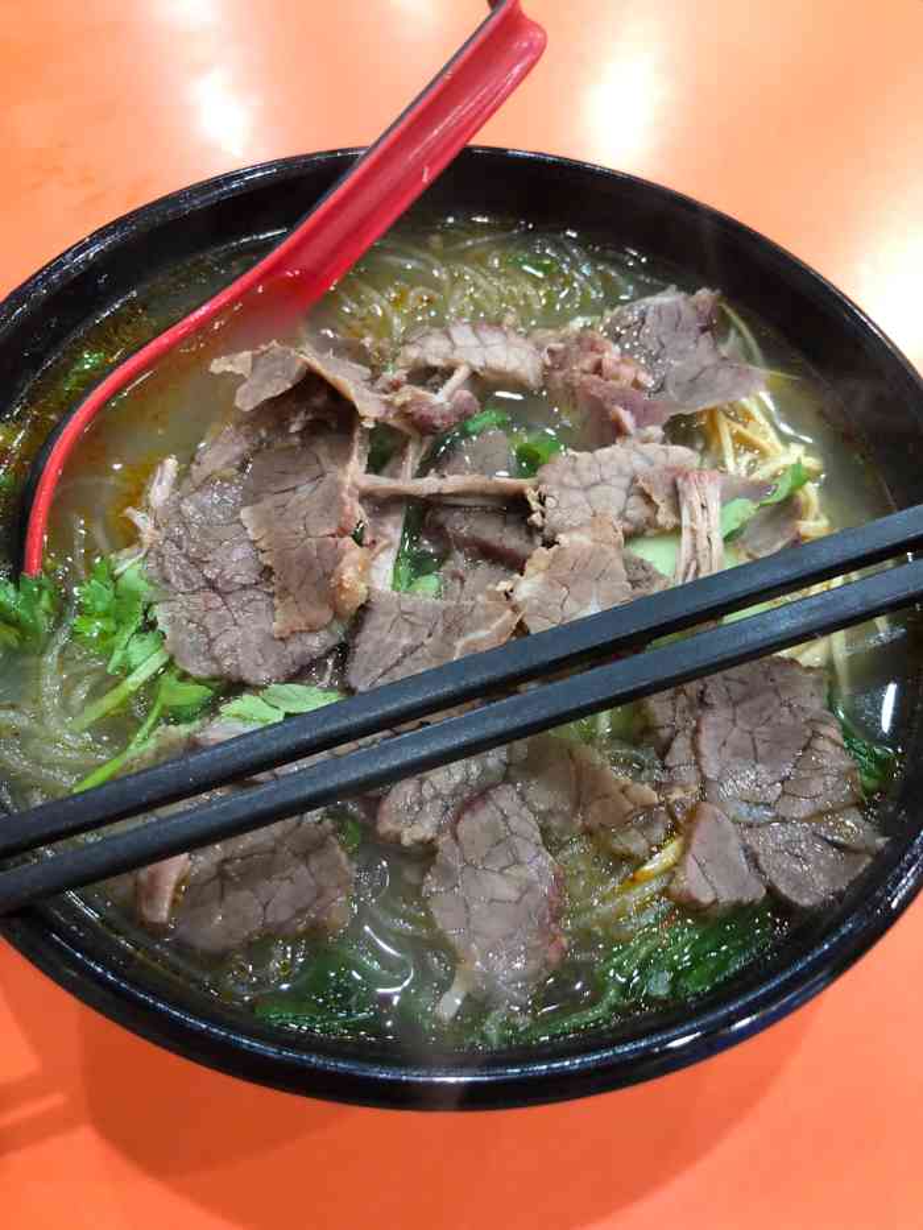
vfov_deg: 63.4
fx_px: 995
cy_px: 615
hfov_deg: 49.8
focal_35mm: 28
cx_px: 462
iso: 100
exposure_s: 1/9
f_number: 1.8
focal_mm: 4
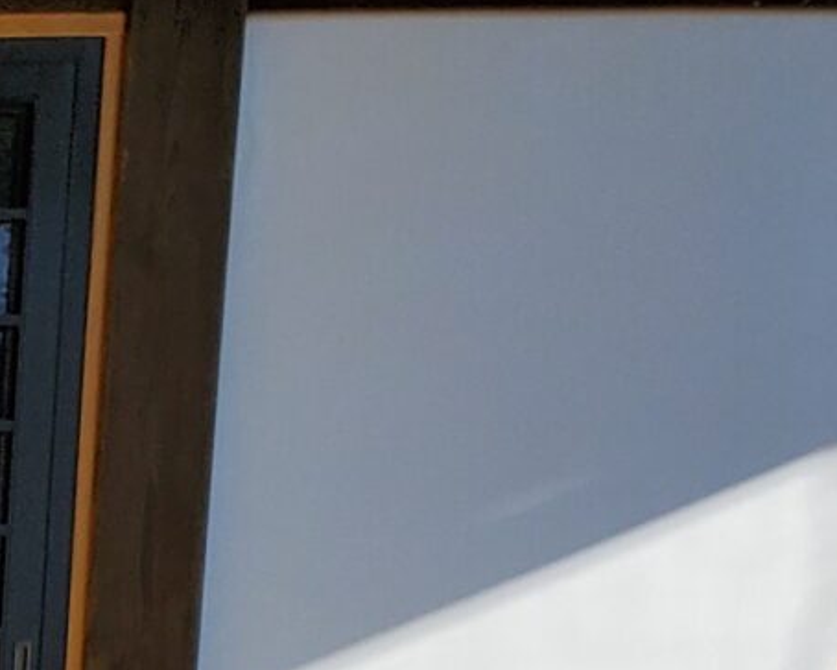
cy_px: 1602
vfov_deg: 9.6
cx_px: -1228
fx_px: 3542
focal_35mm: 143
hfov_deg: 11.1
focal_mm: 4.3
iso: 50
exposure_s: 1/1182
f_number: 2.4
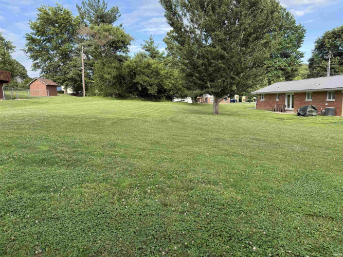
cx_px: 172
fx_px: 238
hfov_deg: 71.6
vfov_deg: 56.8
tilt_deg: -6.8
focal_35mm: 24
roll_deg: +1.8
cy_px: 128
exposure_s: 1/1337
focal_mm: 6.76
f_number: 1.78
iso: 100
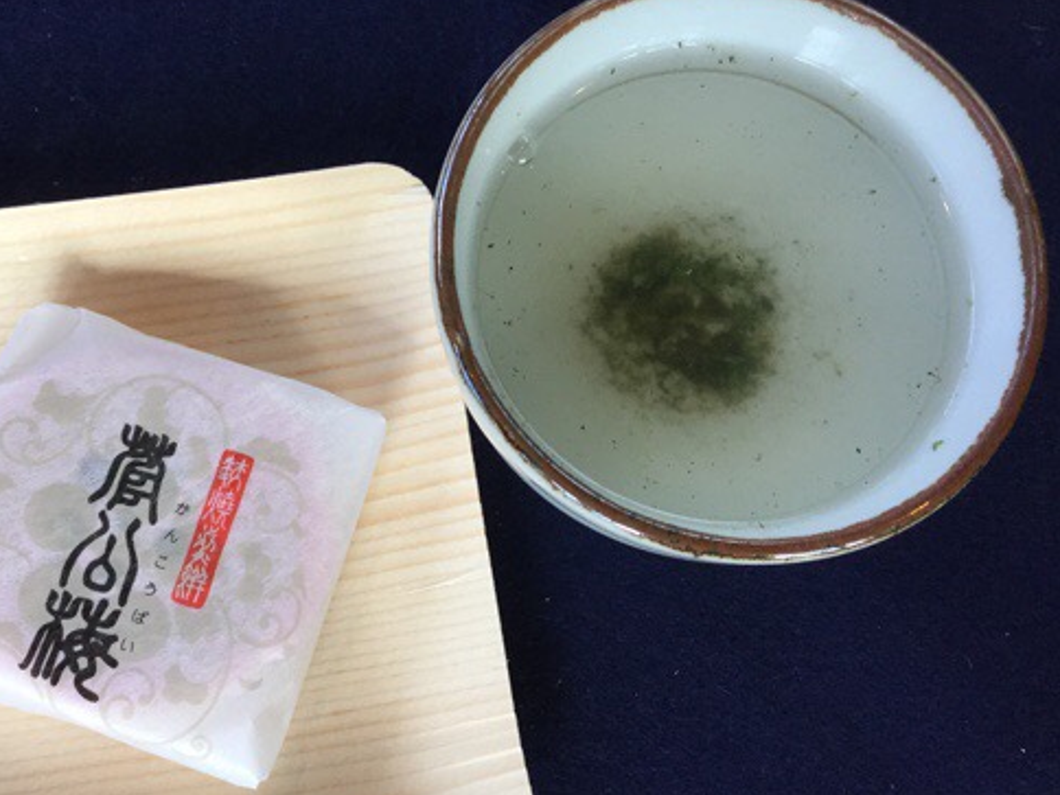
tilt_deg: -78.4
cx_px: 381
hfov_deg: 45.3
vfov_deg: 35.0
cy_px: 471
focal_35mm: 41
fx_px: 1255
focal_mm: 3.3
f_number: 2.4
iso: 25
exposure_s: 1/30
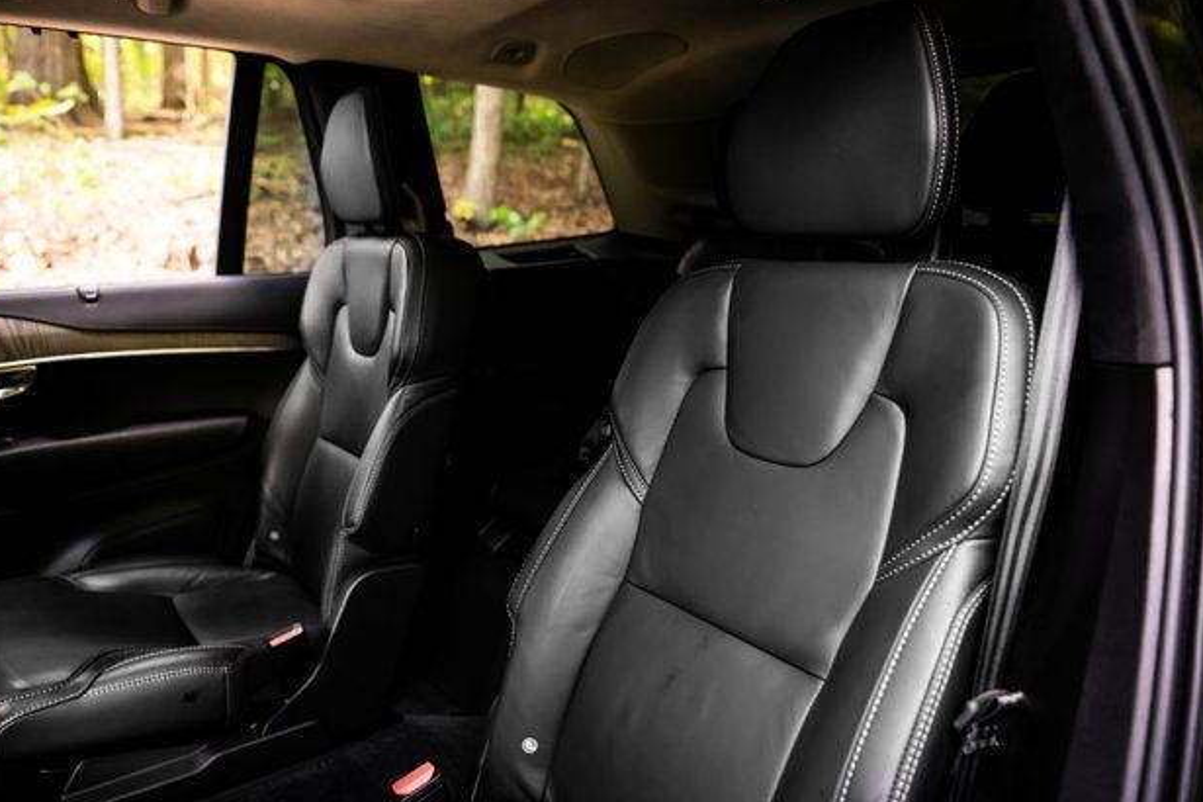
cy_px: 406
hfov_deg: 71.5
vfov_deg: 51.3
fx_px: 835
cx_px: 601
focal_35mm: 25
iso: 800
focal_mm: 24
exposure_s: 1/200
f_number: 2.8
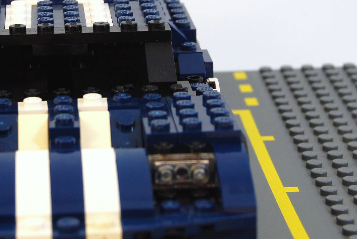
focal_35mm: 134
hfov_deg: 15.2
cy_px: 35
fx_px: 1331
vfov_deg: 10.2
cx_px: 66
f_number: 8
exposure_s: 1/60
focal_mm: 42
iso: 160
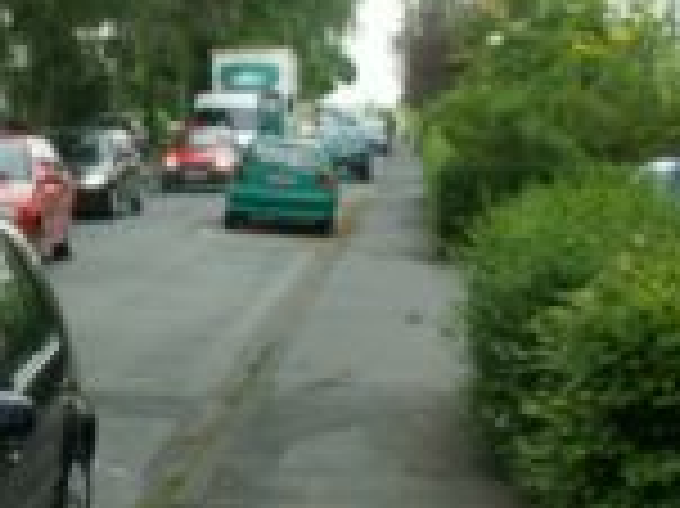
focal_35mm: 93
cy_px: 189
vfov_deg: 15.9
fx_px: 1825
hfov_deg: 20.5
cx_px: 27
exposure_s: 1/30
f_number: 5.6
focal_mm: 5.86
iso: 50
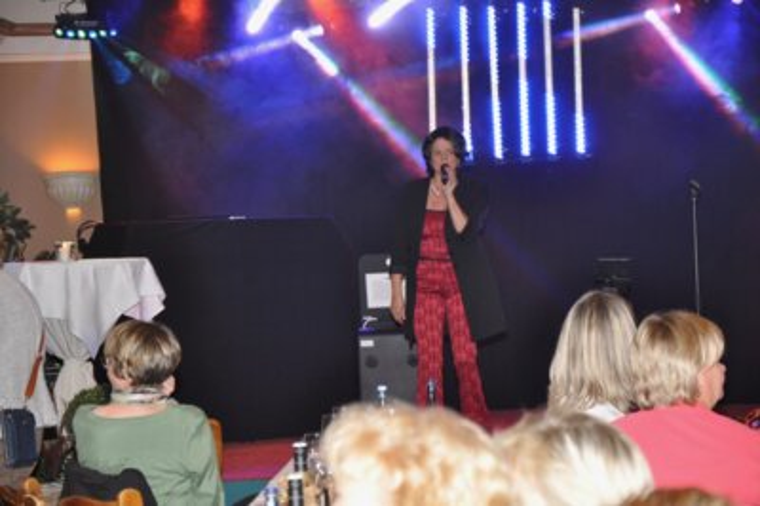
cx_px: 380
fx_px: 2689
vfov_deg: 10.7
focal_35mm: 128
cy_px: 253
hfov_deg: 16.1
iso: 800
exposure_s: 1/60
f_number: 5.6
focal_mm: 85
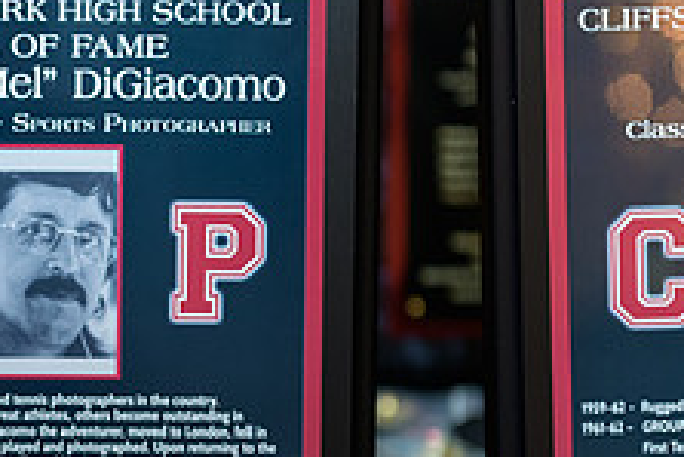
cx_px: -3
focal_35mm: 151
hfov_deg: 13.4
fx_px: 2871
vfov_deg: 9.1
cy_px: 281
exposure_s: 1/125
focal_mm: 58
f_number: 3.2
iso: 1000
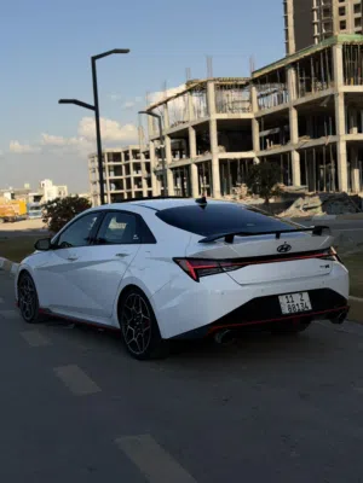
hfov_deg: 30.3
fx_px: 671
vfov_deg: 39.7
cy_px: 242
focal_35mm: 48
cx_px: 182
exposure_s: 1/8772
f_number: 1.78
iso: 64
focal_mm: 6.76
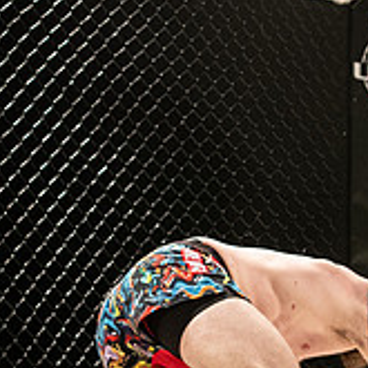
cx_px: 498
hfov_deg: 9.9
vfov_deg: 10.2
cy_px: 121
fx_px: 2069
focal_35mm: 172
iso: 1600
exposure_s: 1/1000
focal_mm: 52
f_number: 2.8
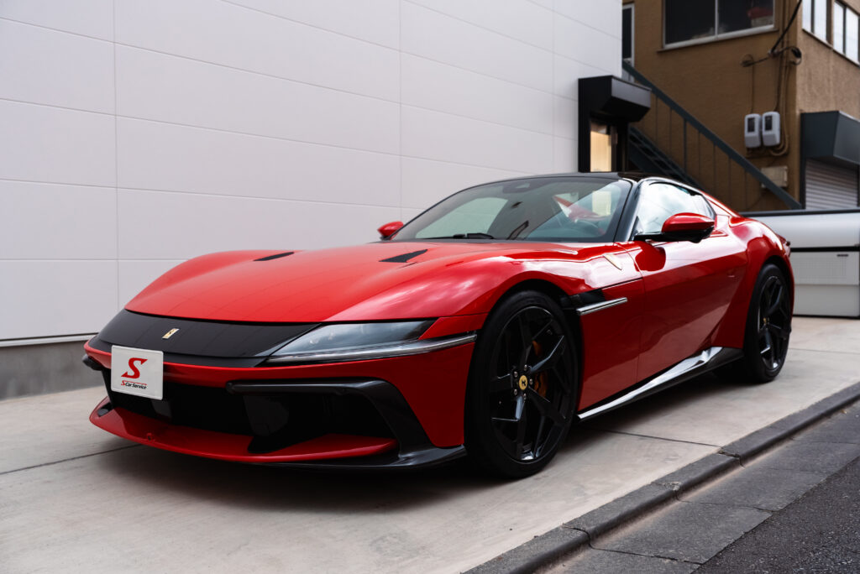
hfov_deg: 54.4
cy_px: 287
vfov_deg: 37.9
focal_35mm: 35
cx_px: 430
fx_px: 837
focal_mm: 35
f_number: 4
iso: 800
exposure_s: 1/125
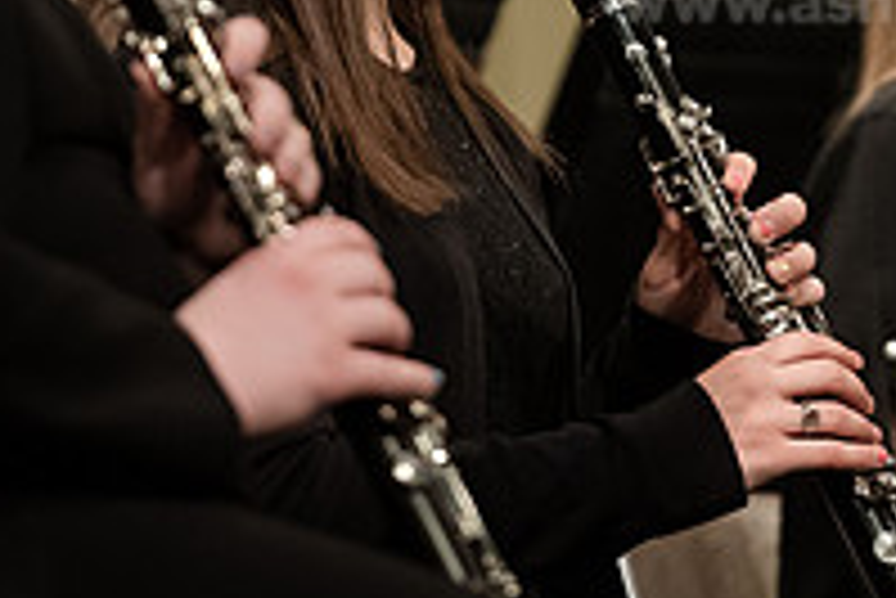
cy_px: 97
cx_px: 414
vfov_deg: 2.5
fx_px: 13798
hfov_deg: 3.7
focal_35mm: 554
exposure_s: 1/200
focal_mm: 190
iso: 3200
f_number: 3.2
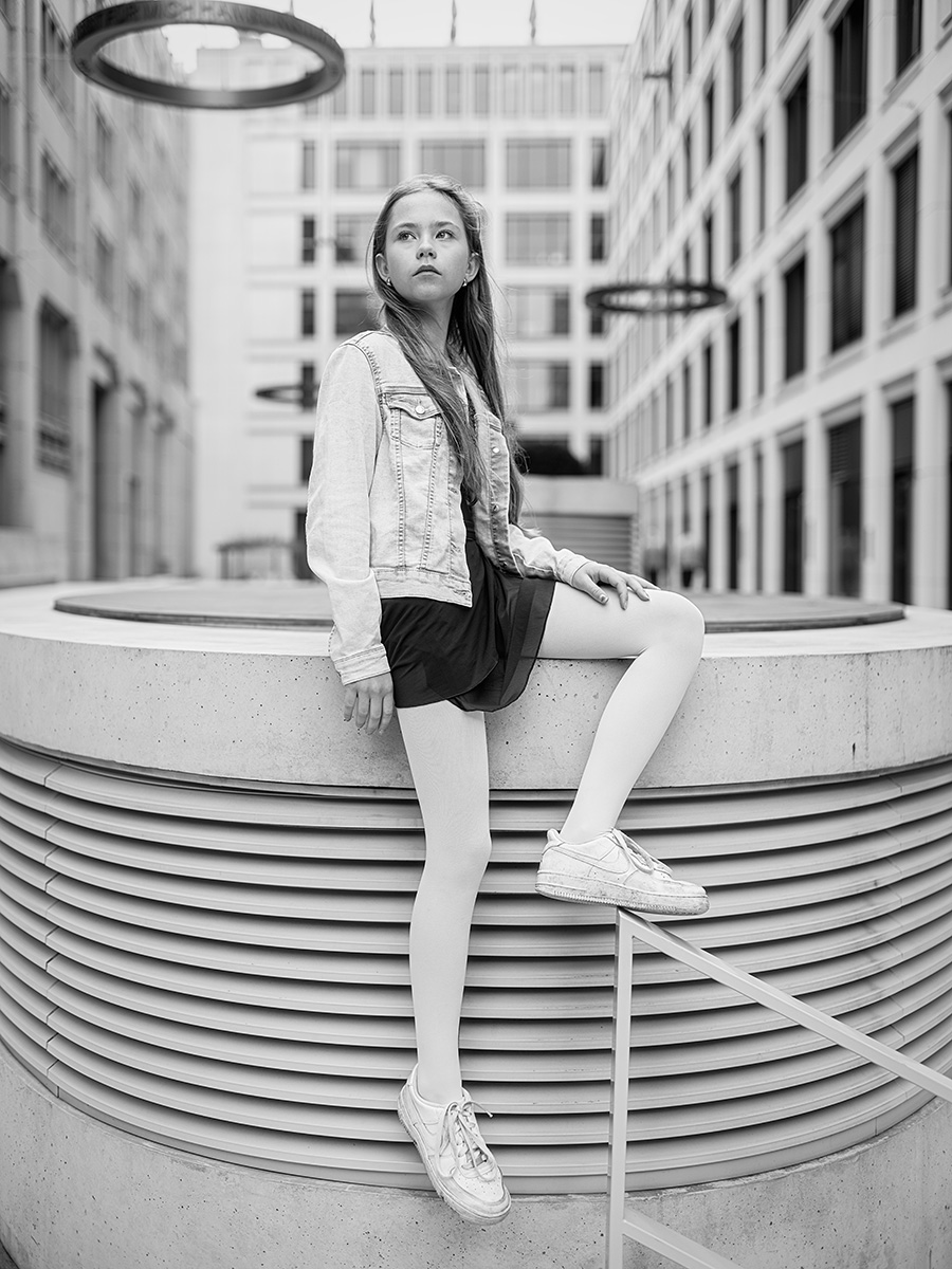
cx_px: 476
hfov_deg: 36.0
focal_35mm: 40
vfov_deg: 46.8
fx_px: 1467
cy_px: 634
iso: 125
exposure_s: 1/250
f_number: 2.2
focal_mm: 50
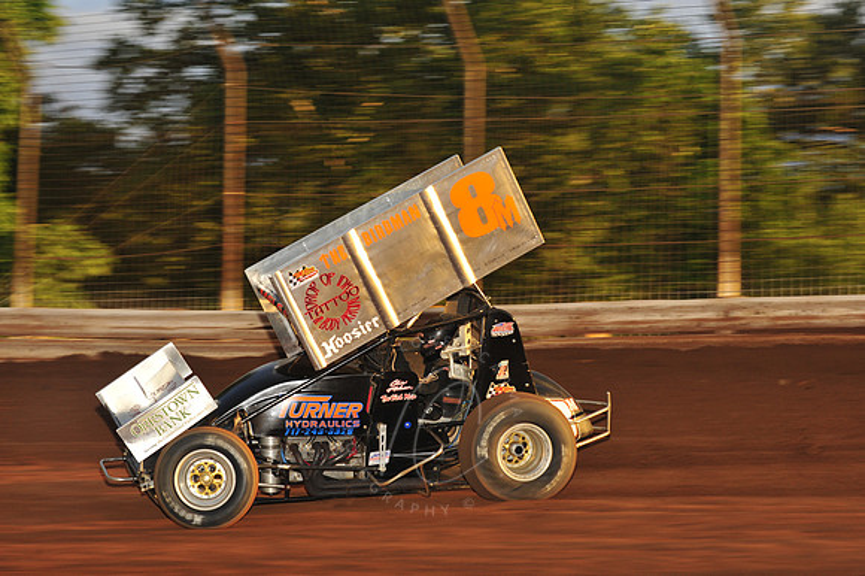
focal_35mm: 100
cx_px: 432
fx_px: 2401
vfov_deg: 13.7
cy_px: 288
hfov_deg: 20.4
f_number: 9
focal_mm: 100
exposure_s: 1/320
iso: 1000
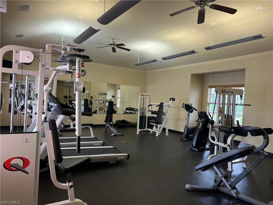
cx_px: 136
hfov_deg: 67.3
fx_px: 205
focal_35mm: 26
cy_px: 102
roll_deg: -2.9
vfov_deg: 53.1
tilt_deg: -2.0
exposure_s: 1/120
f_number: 1.5
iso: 100
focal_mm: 5.7
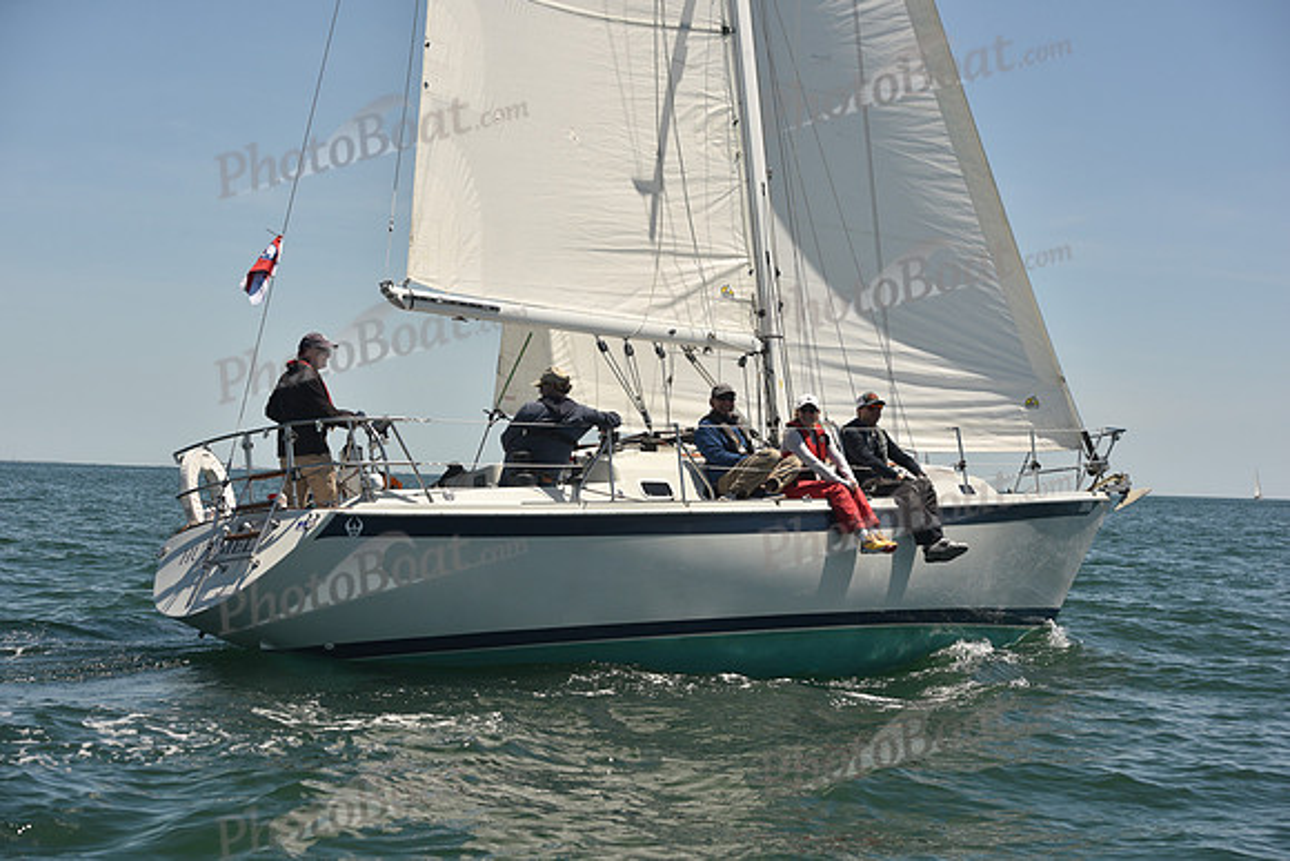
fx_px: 2509
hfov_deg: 28.8
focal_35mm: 70
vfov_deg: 19.5
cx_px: 645
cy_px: 430
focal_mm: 70
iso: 250
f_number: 6.3
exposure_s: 1/800
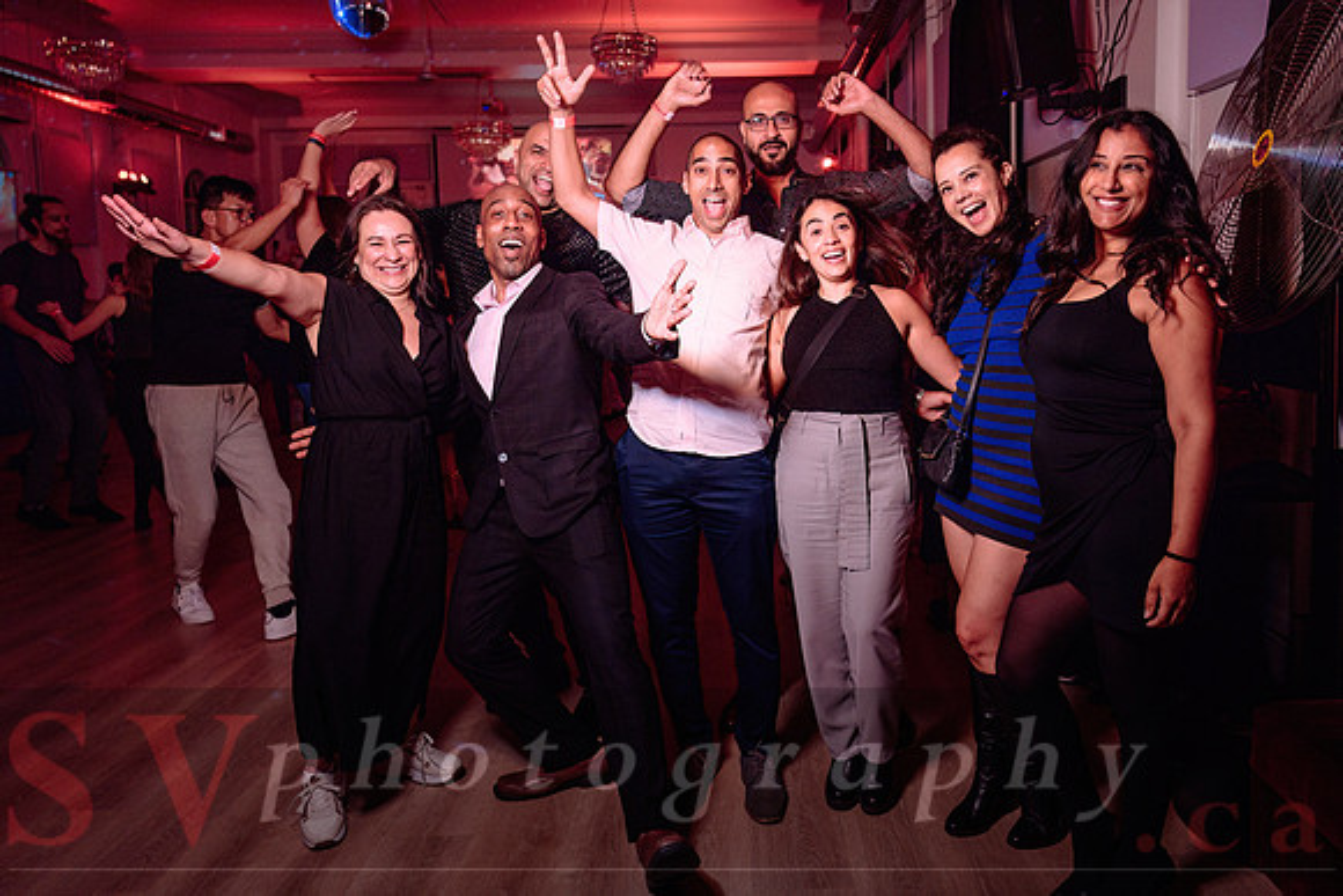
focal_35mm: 27
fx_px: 1014
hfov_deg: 66.8
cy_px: 394
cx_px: 758
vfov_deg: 47.6
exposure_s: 1/50
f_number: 3.2
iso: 800
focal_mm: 24
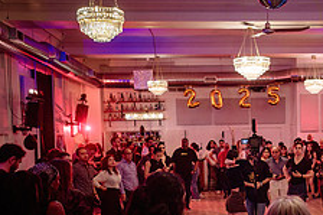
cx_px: 255
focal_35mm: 64
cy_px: 193
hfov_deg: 30.7
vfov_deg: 20.8
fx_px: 574
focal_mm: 24
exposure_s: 1/125
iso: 500
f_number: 2.8
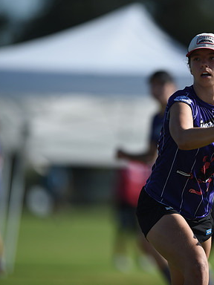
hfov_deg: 2.6
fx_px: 4789
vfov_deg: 3.4
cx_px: 204
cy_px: 142
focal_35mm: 581
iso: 100
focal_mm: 400
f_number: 3.5
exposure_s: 1/2500
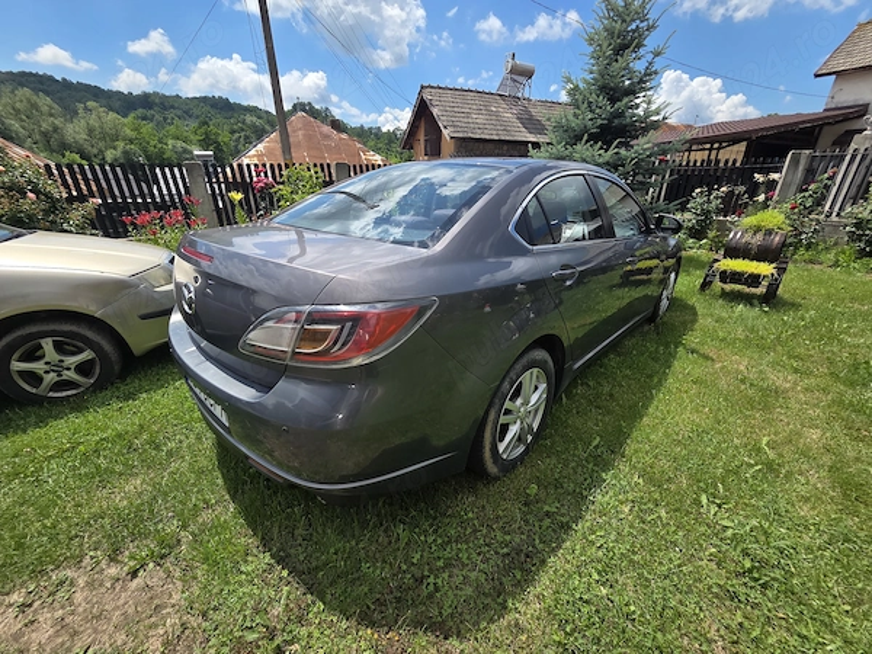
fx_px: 327
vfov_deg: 89.9
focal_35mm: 13
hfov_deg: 106.2
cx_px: 436
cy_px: 327
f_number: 2.2
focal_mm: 2.2
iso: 50
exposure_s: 1/2032
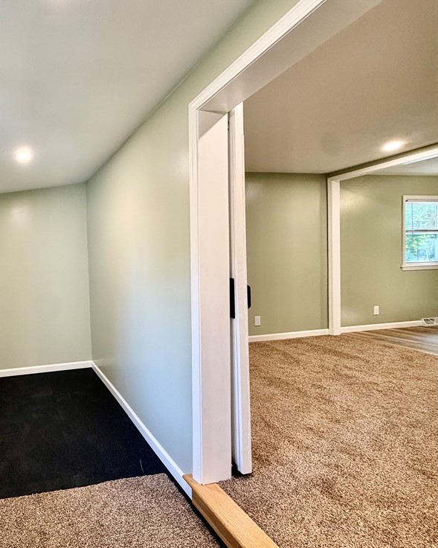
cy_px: 273
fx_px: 308
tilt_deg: -2.1
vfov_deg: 83.3
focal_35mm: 19
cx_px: 65
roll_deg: +2.2
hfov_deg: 62.4
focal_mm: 2.22
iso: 200
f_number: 2.2
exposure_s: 1/67
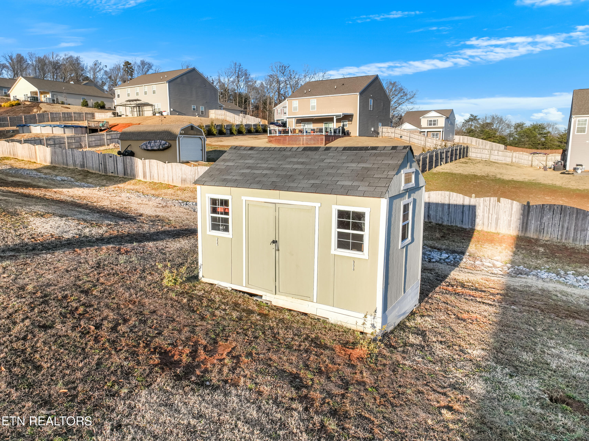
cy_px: 220
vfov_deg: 56.8
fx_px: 408
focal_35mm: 24
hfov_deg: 71.6
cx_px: 294
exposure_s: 1/240
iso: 140
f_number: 2.8
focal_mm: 12.29
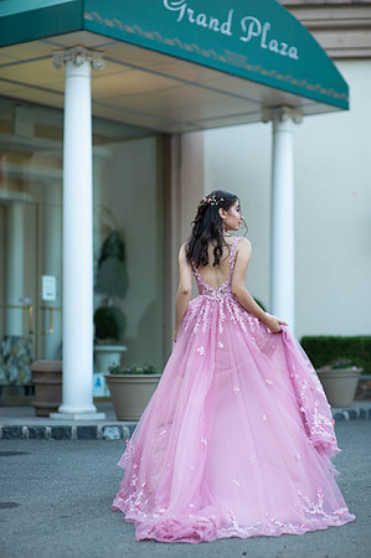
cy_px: 279
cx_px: 186
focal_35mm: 85
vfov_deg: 23.9
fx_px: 1317
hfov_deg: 16.0
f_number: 2
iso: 250
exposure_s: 1/640
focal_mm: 85
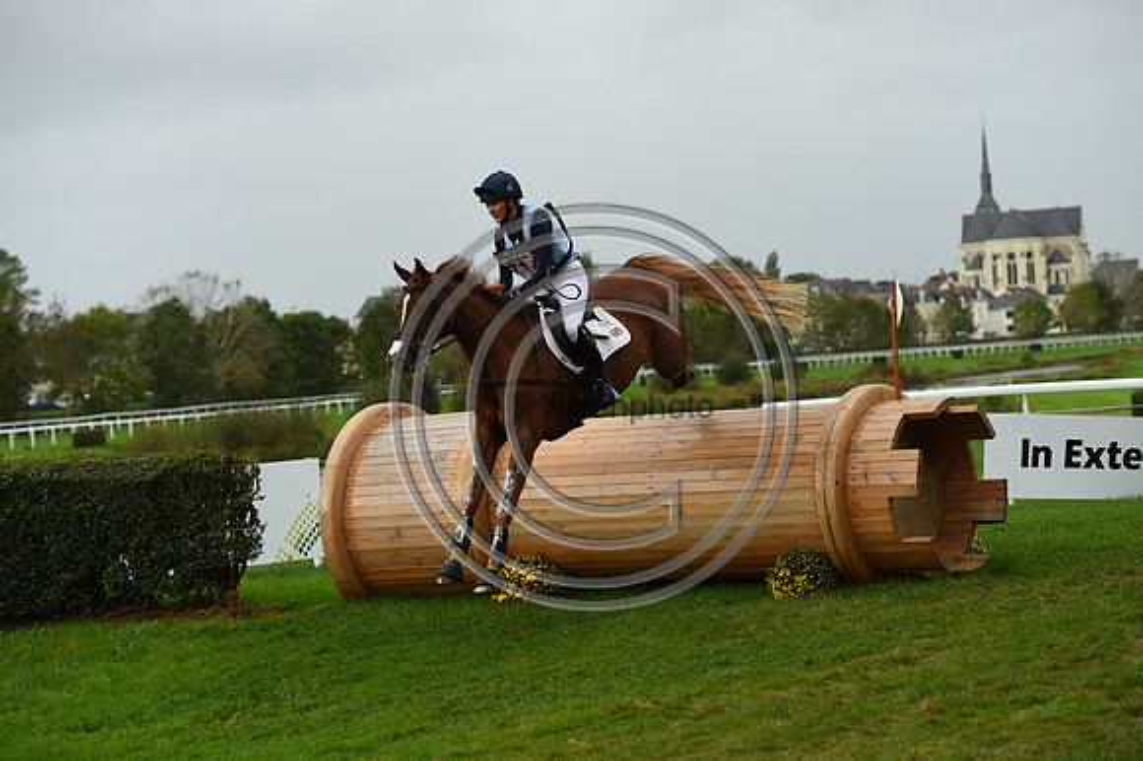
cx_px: 572
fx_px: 3490
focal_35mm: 110
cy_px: 380
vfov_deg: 12.4
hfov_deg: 18.6
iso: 400
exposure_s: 1/1250
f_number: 4.5
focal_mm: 110
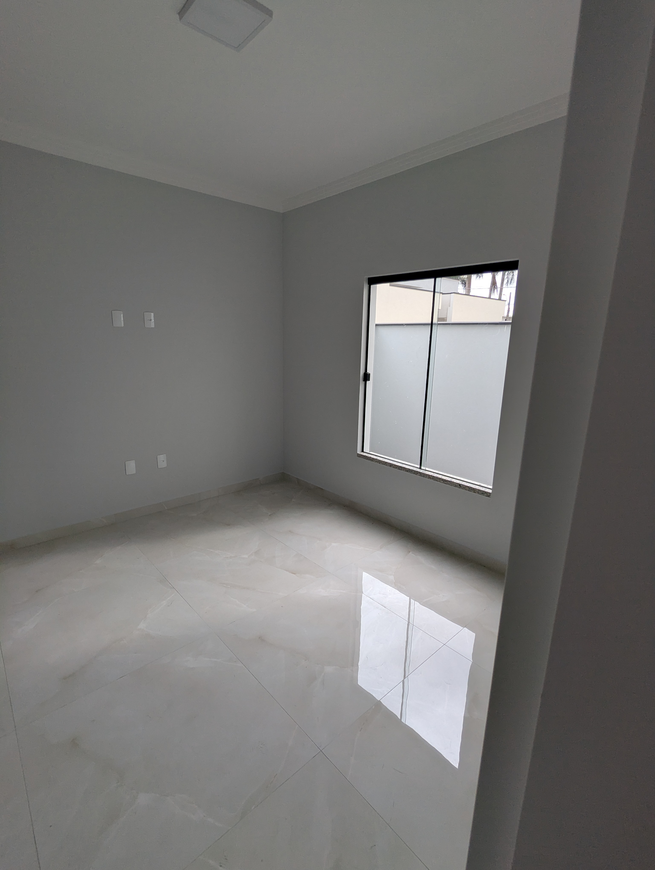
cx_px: 328
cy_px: 435
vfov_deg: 94.4
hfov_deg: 78.2
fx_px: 403
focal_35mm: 16
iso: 60
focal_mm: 2.35
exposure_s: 1/273
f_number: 2.2
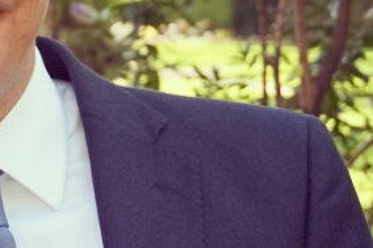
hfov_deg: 11.7
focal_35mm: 168
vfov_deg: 8.2
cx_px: -177
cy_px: 76
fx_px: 1738
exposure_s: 1/160
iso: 320
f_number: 5
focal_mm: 31
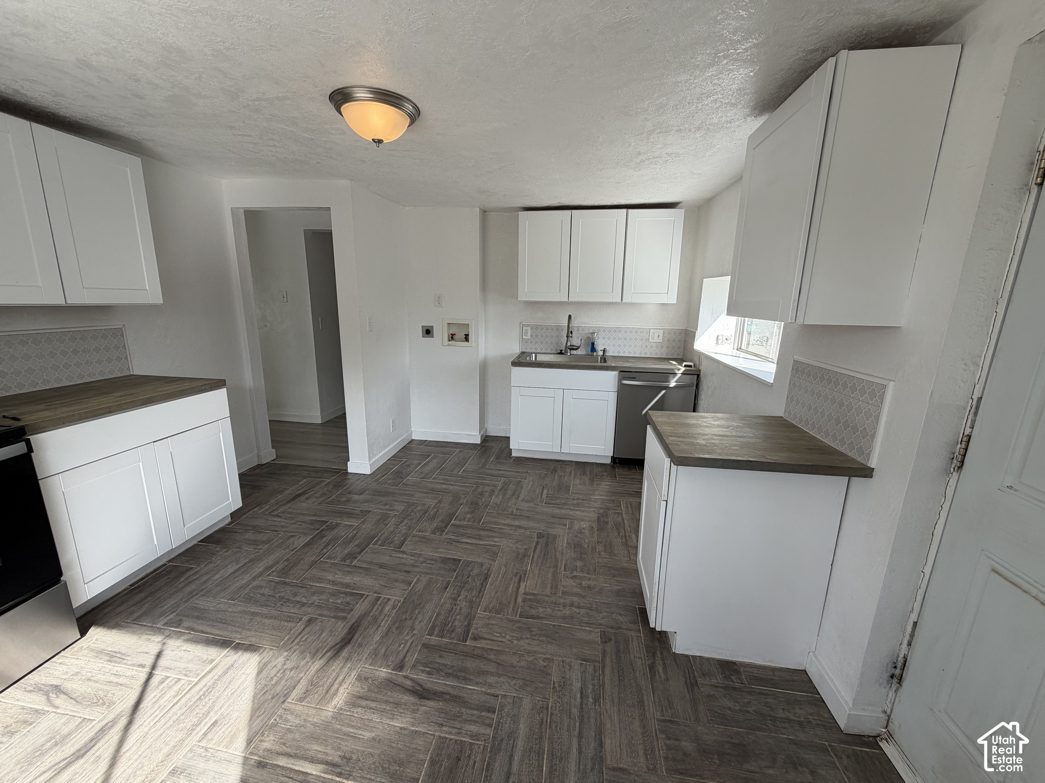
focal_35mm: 14
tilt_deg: -13.0
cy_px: 392
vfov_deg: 85.7
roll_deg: -1.3
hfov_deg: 102.1
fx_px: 423
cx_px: 522
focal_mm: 2.22
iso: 50
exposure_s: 1/383
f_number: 2.2
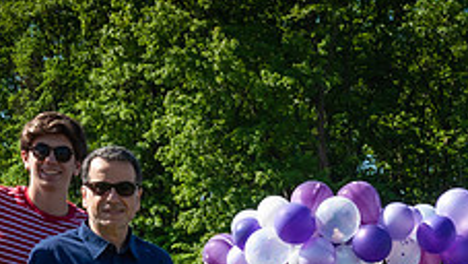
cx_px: 313
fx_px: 1155
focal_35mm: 93
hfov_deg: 22.8
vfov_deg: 12.6
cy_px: 353
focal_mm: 22
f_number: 8
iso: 200
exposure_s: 1/250
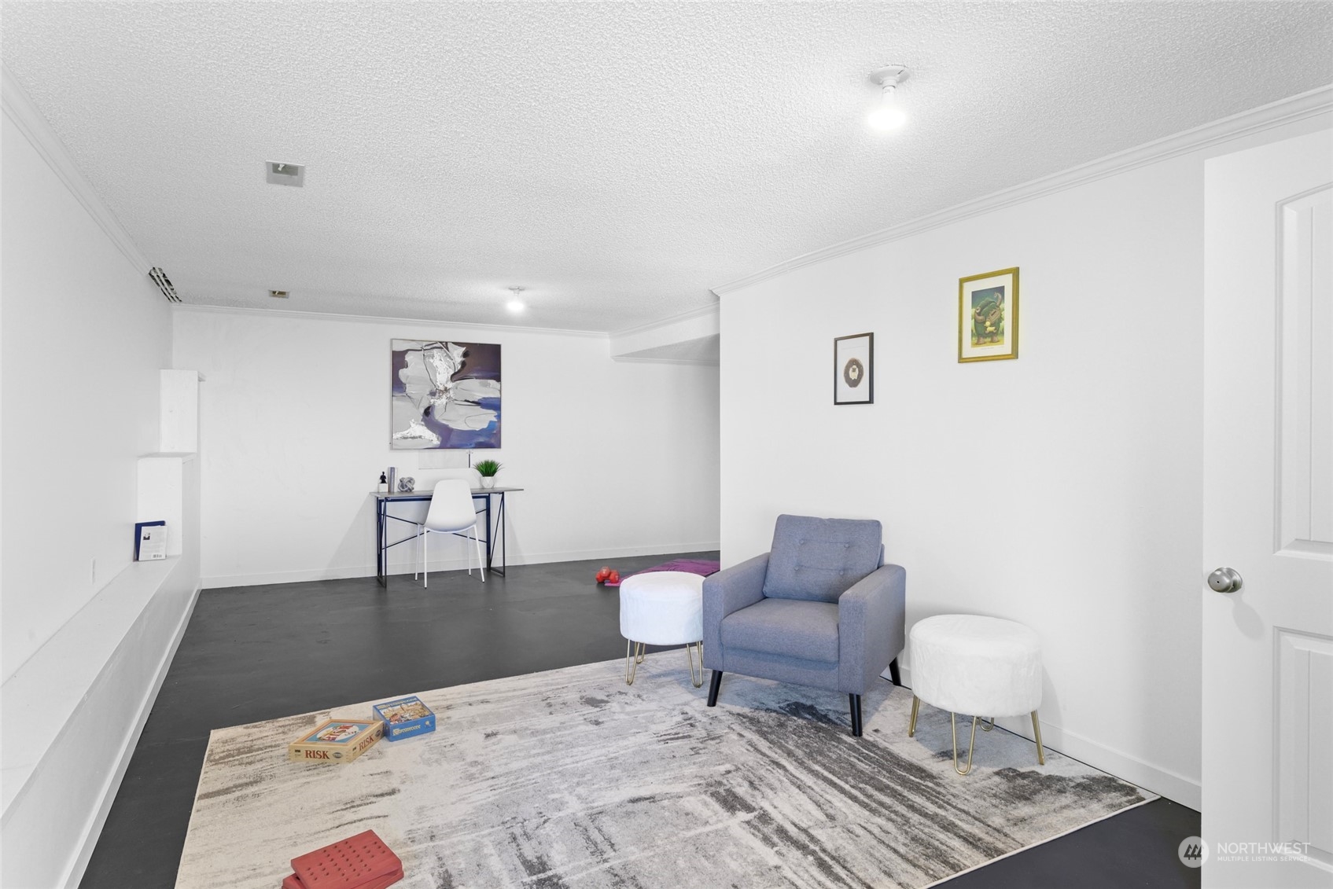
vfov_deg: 62.0
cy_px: 444
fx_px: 741
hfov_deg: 84.0
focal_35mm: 20
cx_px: 666
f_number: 10
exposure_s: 1.3
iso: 400
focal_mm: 20
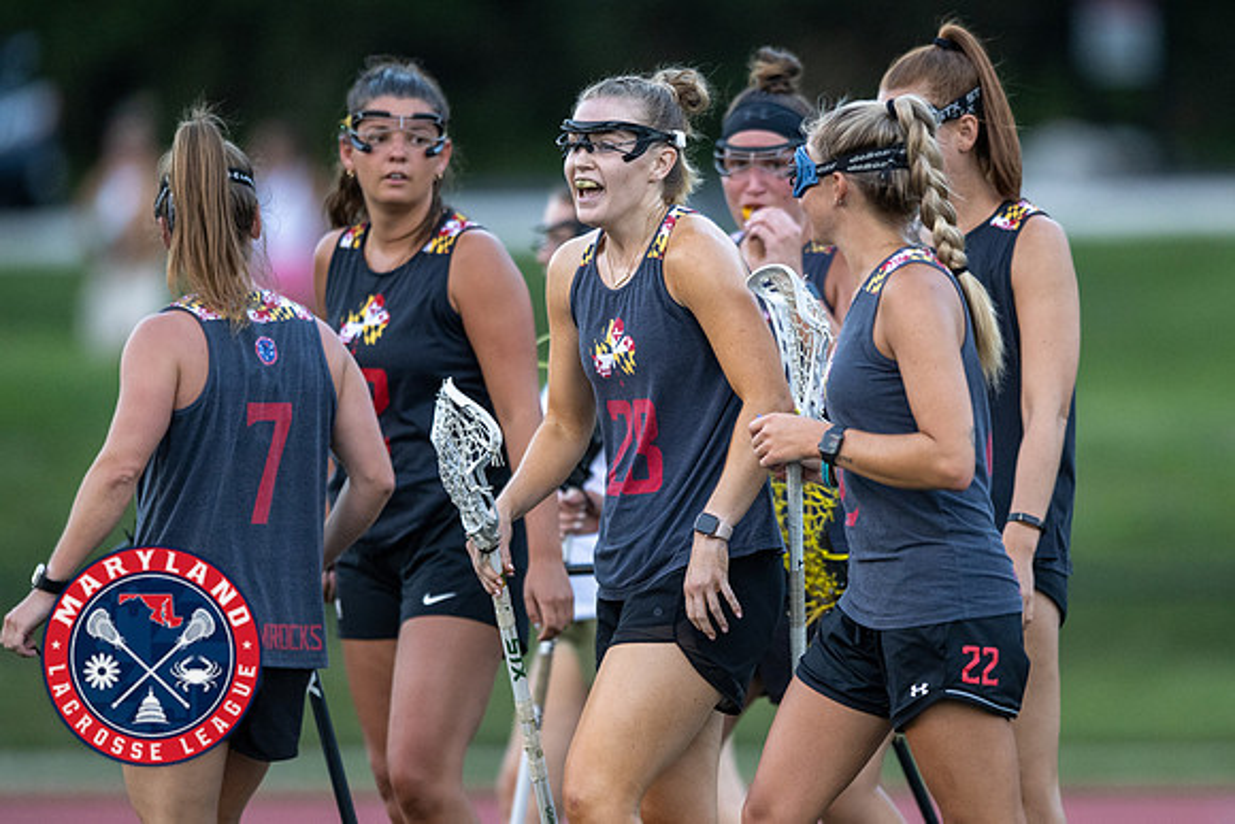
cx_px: 779
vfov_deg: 2.6
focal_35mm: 536
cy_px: 420
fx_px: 18396
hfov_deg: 3.8
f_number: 2.8
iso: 2500
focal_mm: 400
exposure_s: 1/1000
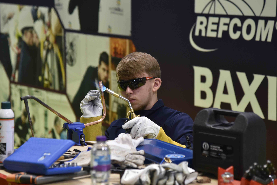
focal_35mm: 144
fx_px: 1108
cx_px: 131
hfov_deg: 14.2
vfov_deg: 9.5
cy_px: 99
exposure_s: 1/200
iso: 1600
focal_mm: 120
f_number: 4
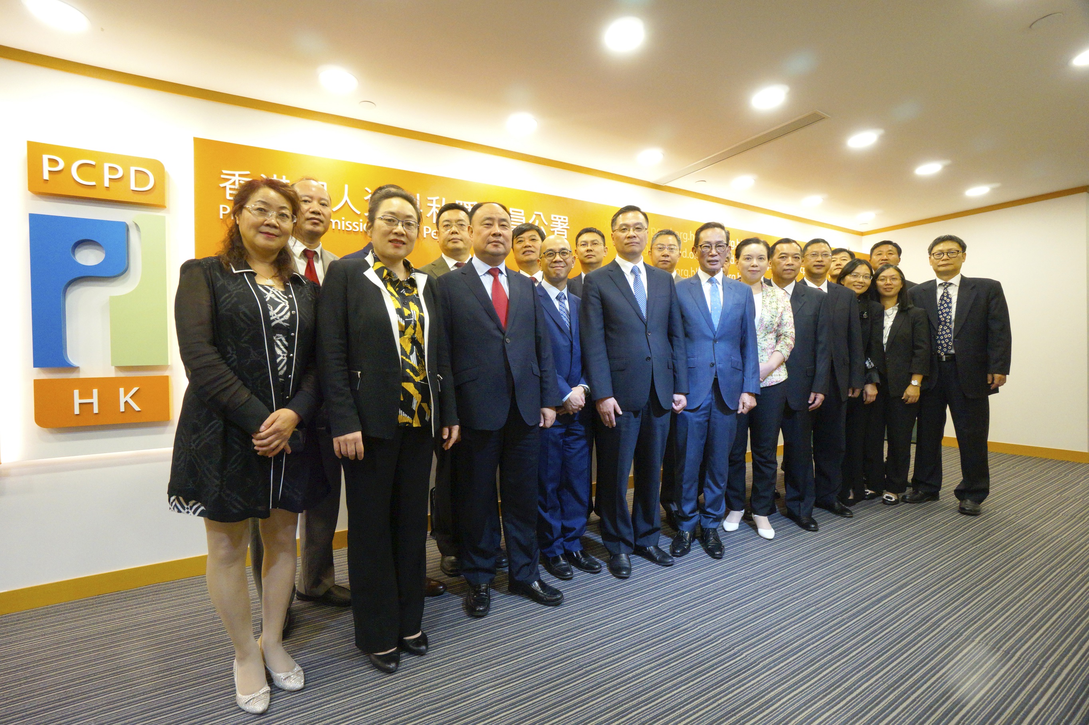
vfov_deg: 77.3
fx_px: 454
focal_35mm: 15
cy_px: 362
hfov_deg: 100.4
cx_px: 544
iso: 1600
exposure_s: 1/20
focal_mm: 10
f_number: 9
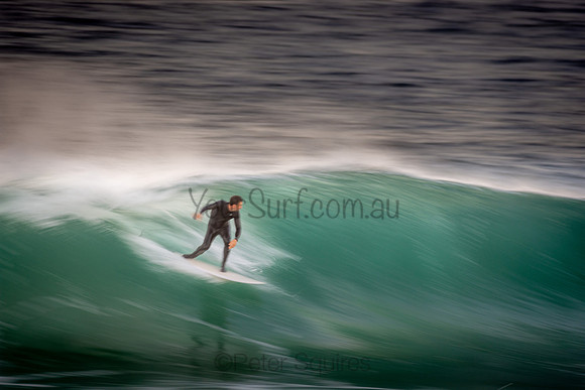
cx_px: 292
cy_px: 195
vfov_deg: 1.8
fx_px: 12190
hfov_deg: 2.7
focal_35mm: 750
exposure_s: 1/15
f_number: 6.3
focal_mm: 500
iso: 100
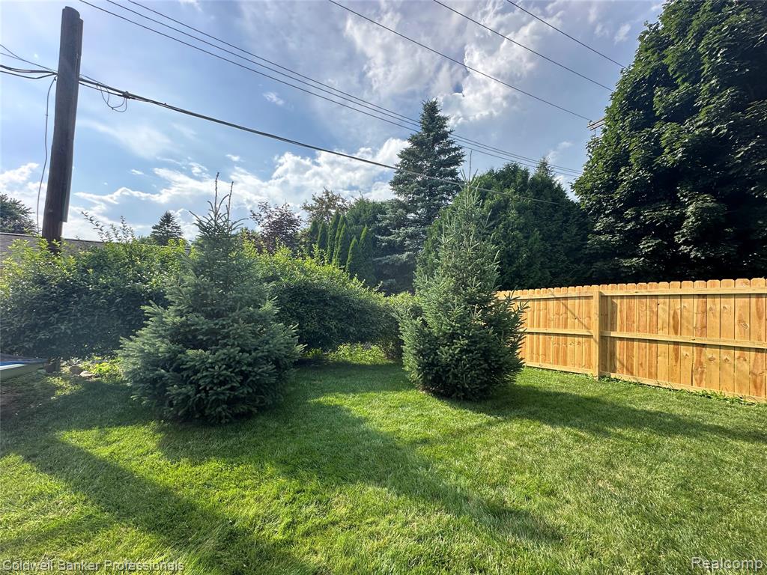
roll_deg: -2.8
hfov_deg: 102.1
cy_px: 288
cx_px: 384
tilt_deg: +1.0
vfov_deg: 85.7
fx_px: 310
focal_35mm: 14
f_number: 2.2
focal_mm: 2.22
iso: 40
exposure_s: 1/812
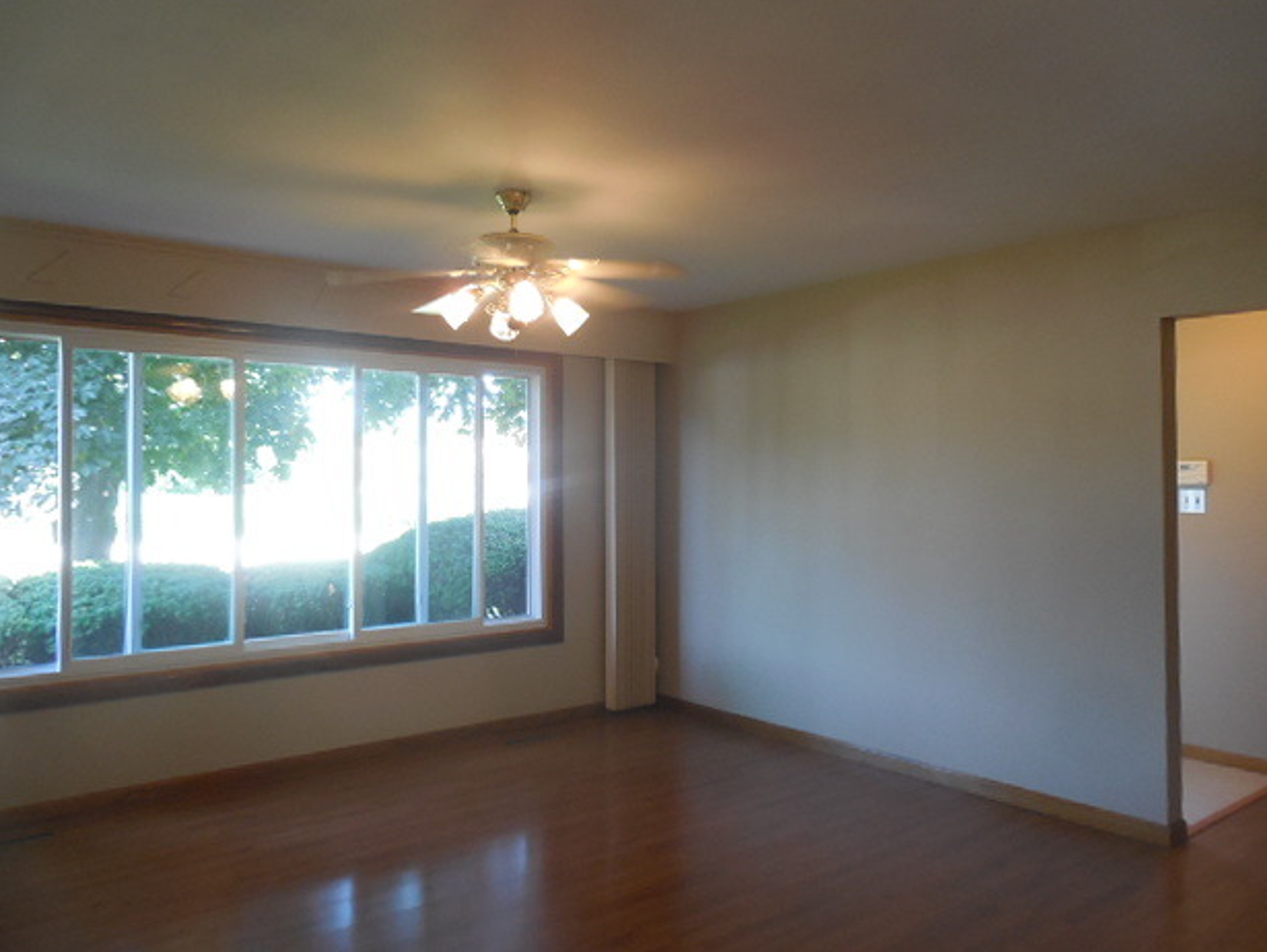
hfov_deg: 67.3
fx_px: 952
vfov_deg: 53.1
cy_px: 464
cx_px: 622
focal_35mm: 26
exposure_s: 1/30
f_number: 3.3
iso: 320
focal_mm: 4.5
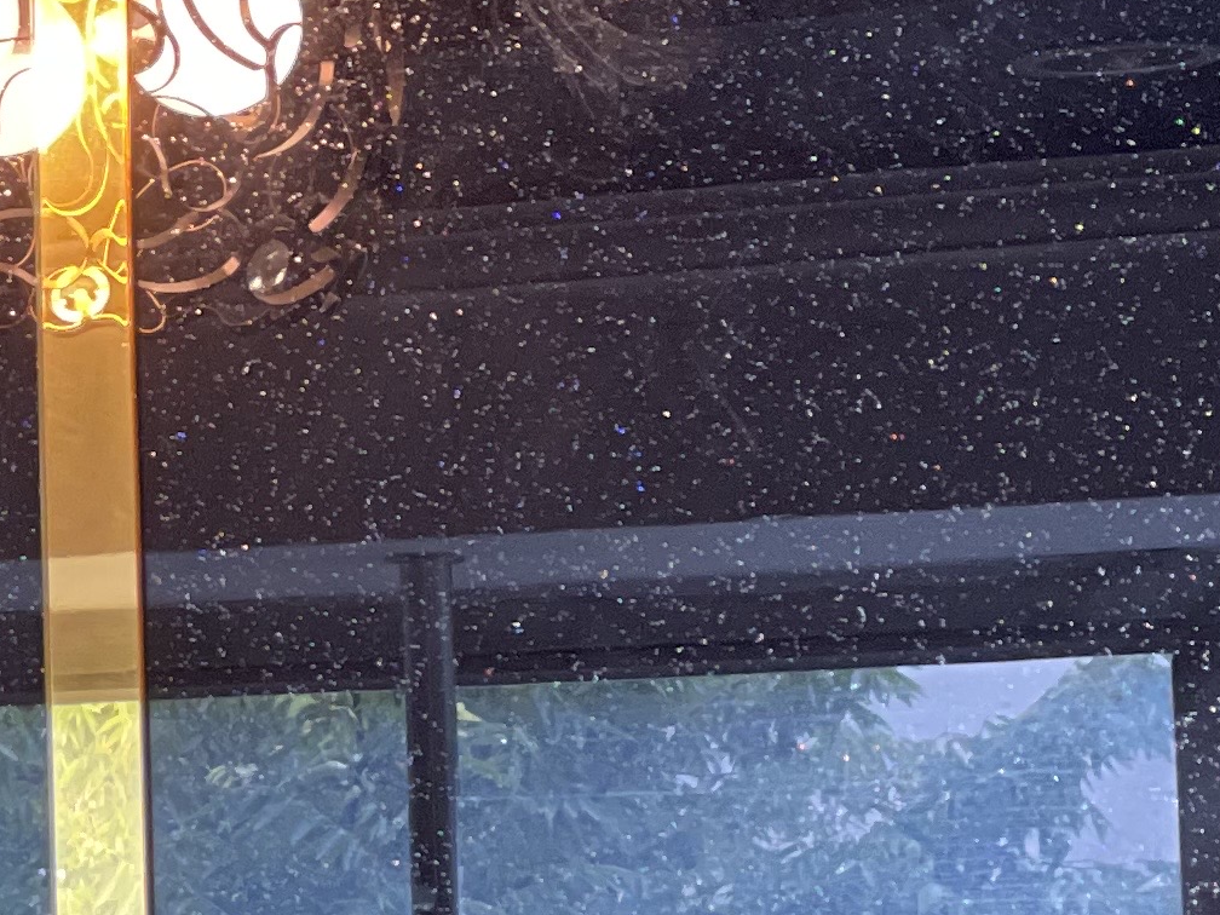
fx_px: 7331
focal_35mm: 208
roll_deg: +0.3
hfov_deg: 9.0
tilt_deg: +6.8
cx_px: -1163
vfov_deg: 7.1
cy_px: 635
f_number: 2
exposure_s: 1/40
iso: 125
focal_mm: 6
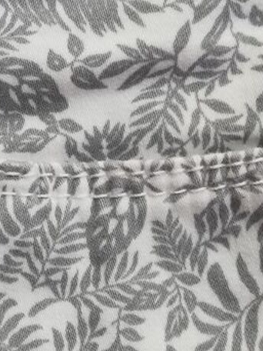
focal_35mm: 76
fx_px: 770
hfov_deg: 18.6
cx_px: -28
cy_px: 117
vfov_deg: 25.5
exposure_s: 1/50
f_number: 2.2
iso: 80
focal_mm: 3.81
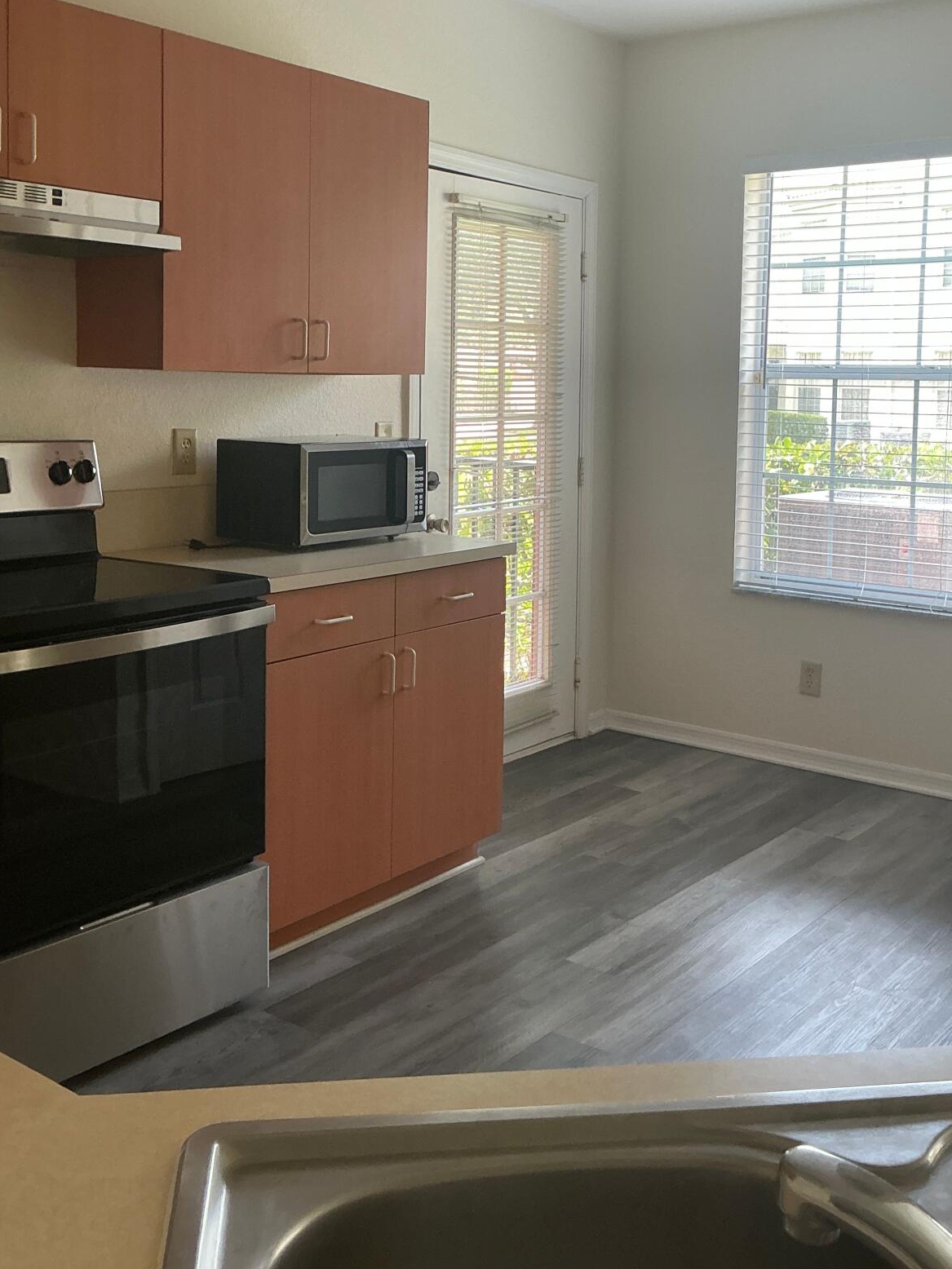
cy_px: 466
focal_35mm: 36
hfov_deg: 39.6
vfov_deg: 50.8
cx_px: 532
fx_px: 1320
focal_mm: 3
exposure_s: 1/60
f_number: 1.8
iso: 50
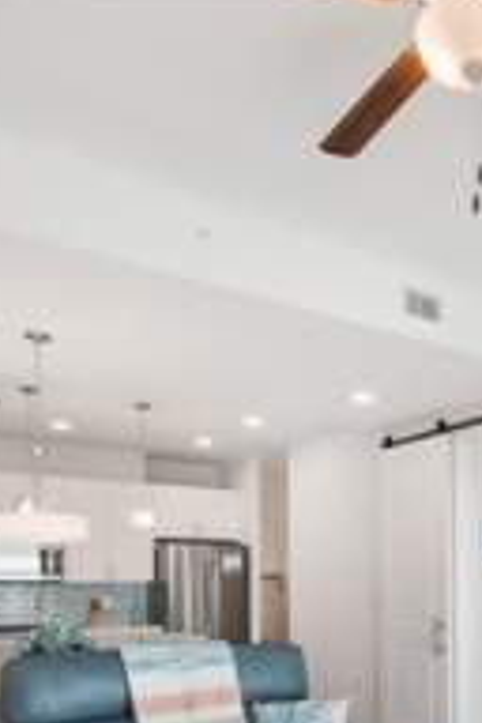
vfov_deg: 51.1
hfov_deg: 35.2
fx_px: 703
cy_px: 578
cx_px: 452
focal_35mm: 35
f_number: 7.1
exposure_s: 1/25
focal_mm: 14
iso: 320
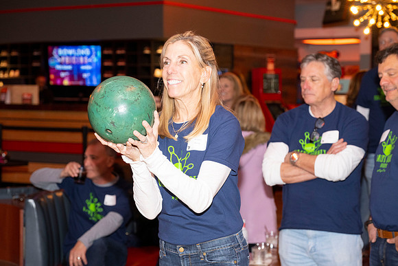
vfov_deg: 17.3
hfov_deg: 25.7
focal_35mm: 79
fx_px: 874
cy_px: 133
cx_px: 199
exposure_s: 1/100
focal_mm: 79
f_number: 5.6
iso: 2000
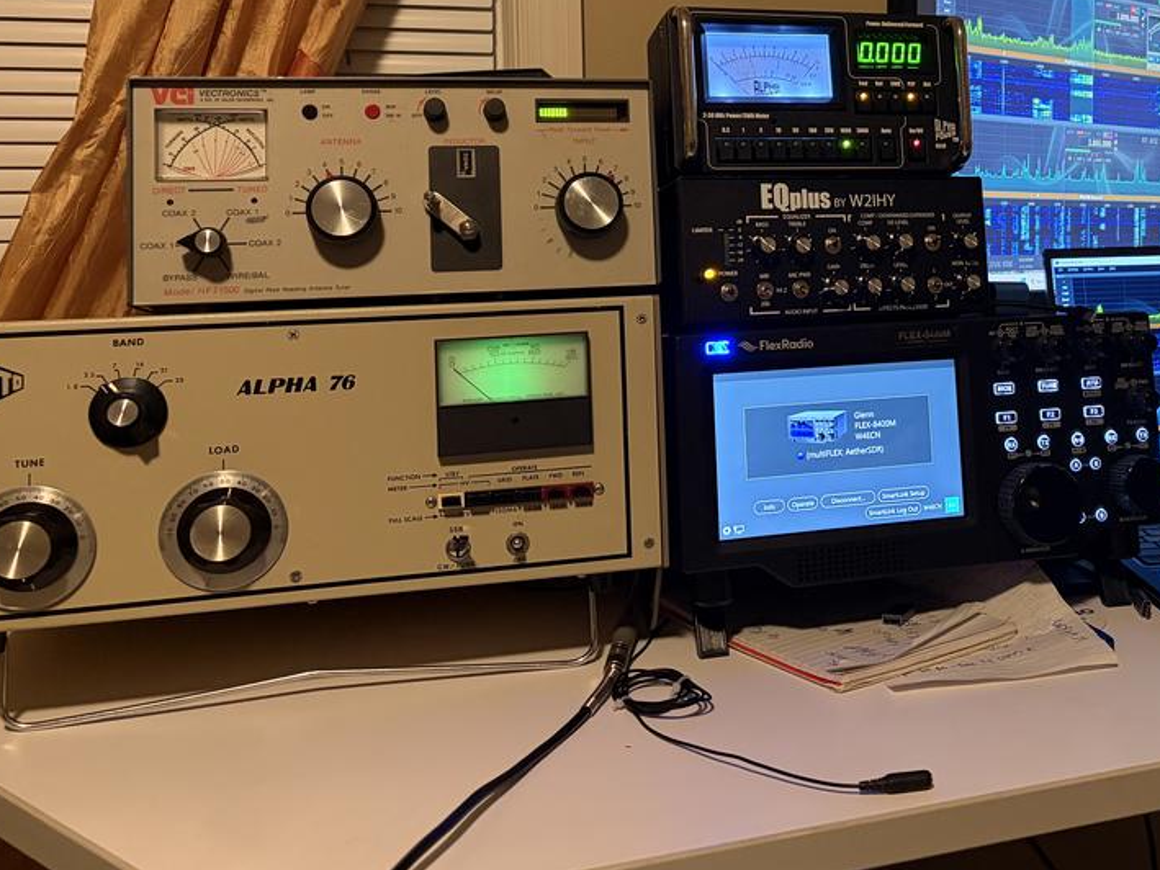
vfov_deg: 32.1
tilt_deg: -1.8
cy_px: 196
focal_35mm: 44
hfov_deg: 41.3
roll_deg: +1.1
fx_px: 1475
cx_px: 908
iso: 500
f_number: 1.6
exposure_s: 1/40
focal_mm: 5.96
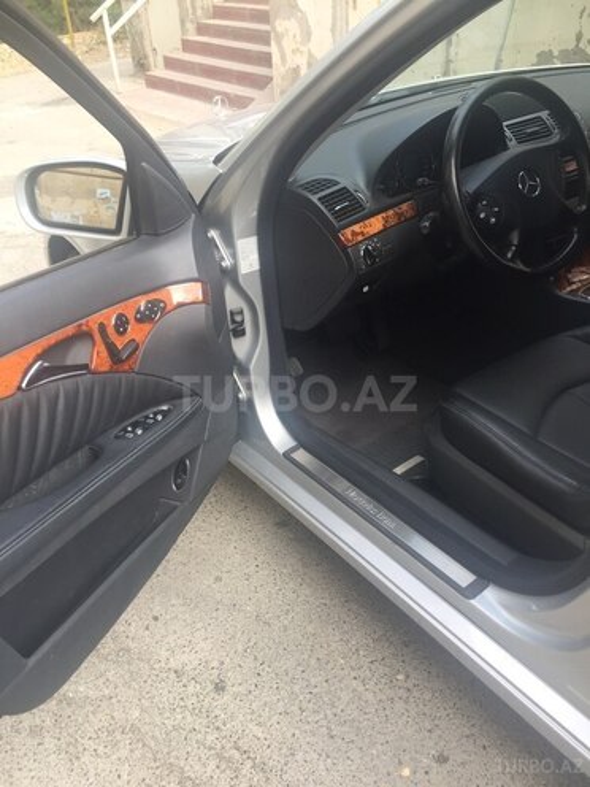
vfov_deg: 61.7
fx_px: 659
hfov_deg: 48.2
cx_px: 295
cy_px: 394
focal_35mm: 29
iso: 32
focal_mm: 4.15
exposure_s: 1/176
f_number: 2.2
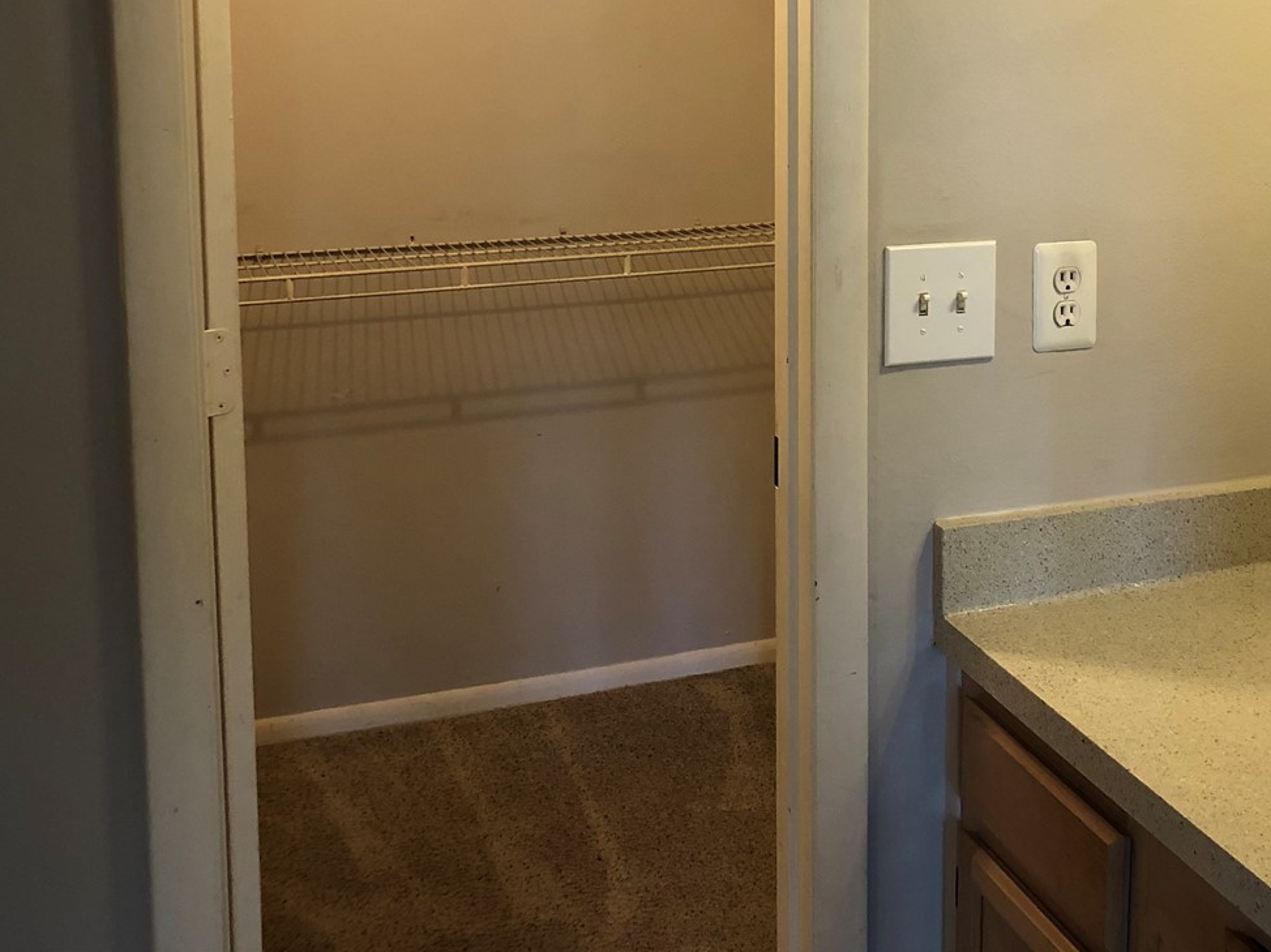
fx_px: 1689
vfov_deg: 30.6
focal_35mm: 46
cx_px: 791
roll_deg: -0.2
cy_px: 171
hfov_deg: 41.0
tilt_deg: -6.2
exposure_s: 1/15
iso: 40
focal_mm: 3.99
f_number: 1.8
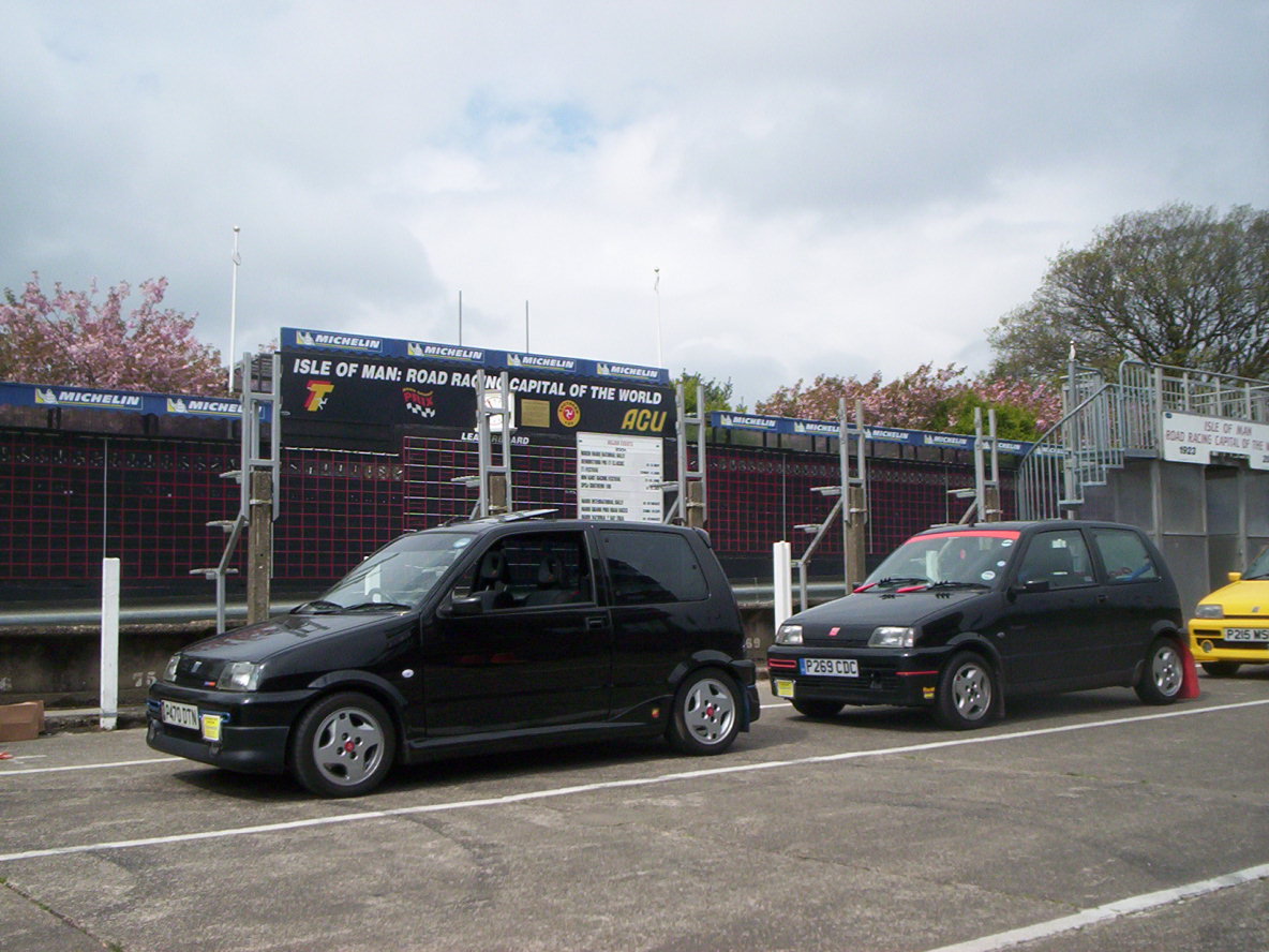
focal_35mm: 38
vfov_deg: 37.7
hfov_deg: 49.0
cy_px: 476
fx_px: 1393
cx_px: 634
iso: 100
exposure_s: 1/1042
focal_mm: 4.99
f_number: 4.5
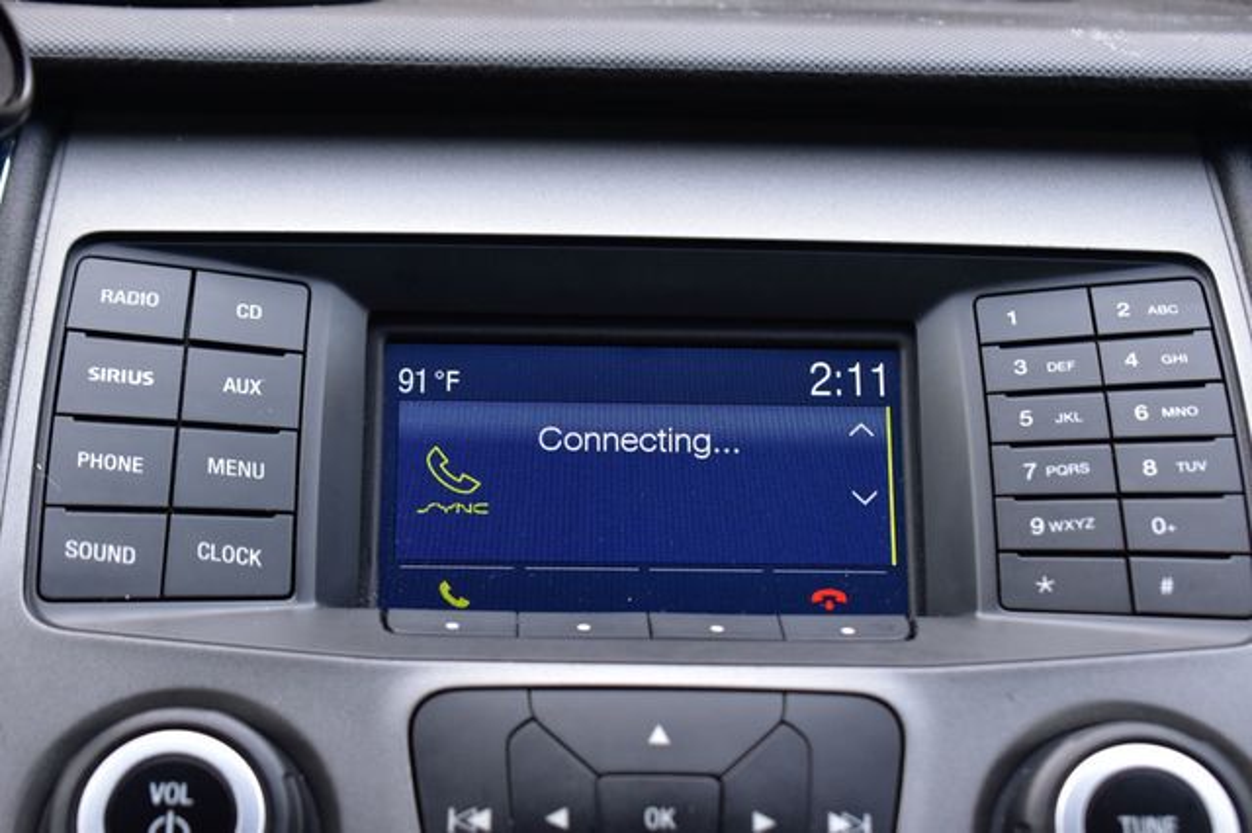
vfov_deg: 16.5
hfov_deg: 24.6
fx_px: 2868
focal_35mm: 82
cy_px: 416
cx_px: 626
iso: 400
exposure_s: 1/30
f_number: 7.1
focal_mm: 55
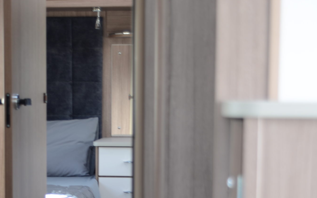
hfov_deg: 20.3
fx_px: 881
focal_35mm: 102
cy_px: 198
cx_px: 97
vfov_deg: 12.7
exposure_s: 1/20
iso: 100
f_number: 2.8
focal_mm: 35
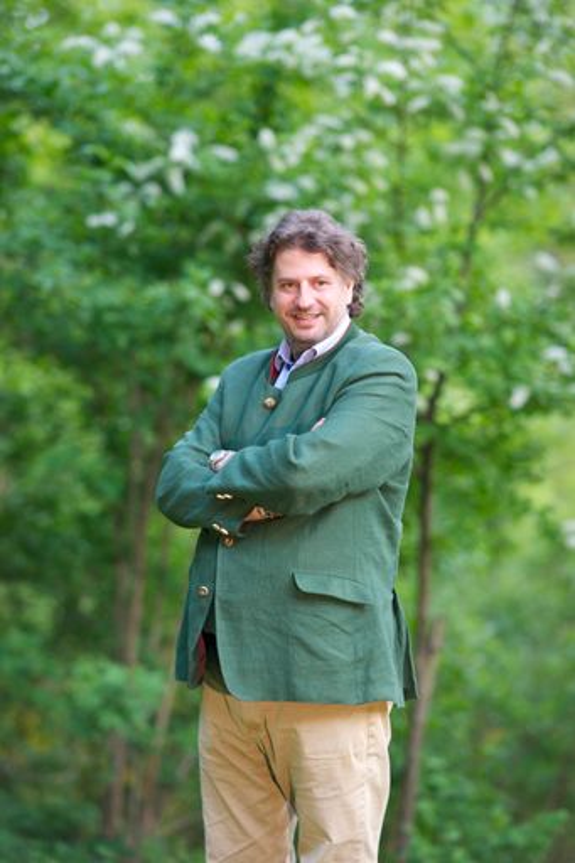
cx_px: 288
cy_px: 432
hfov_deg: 10.2
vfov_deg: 15.2
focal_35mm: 135
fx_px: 3236
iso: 200
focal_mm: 135
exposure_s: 1/200
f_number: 2.2
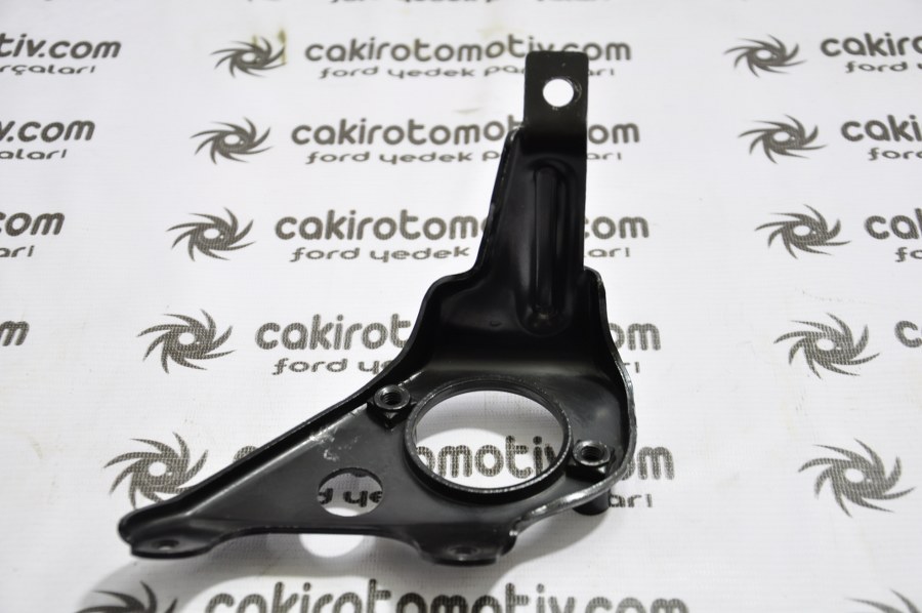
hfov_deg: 29.9
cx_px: 461
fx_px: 1727
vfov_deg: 20.1
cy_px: 306
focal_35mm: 68
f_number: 4.8
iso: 200
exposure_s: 1/10
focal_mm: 45
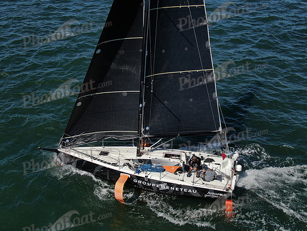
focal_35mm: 43
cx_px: 146
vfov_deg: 33.6
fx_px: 381
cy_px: 116
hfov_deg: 43.8
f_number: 3.5
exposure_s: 1/1600
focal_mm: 6.92
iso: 100
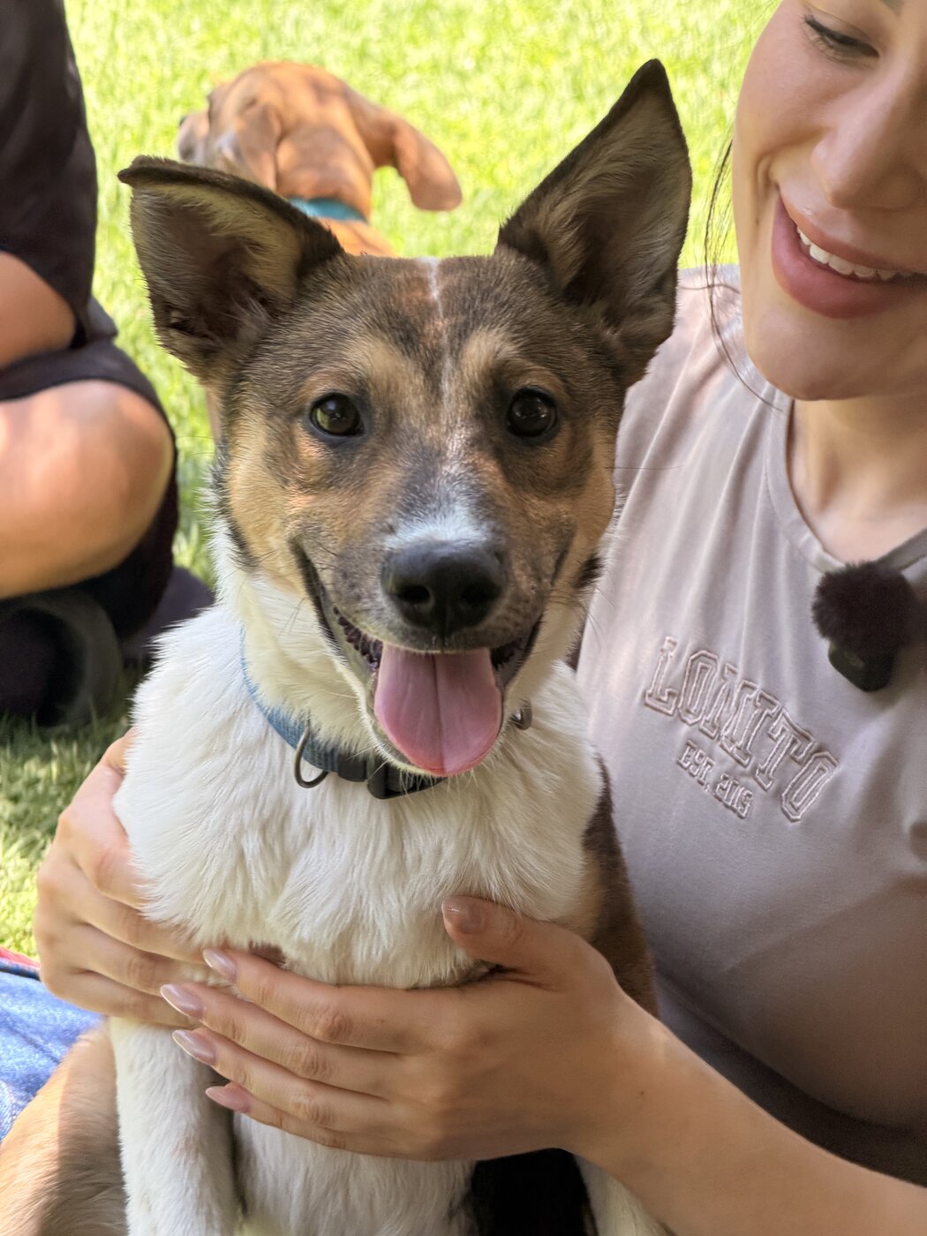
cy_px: 618
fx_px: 3571
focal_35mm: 100
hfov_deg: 14.8
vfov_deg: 19.6
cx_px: 464
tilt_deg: -22.6
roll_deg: -0.9
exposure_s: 1/121
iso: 50
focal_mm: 16.89
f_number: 2.8
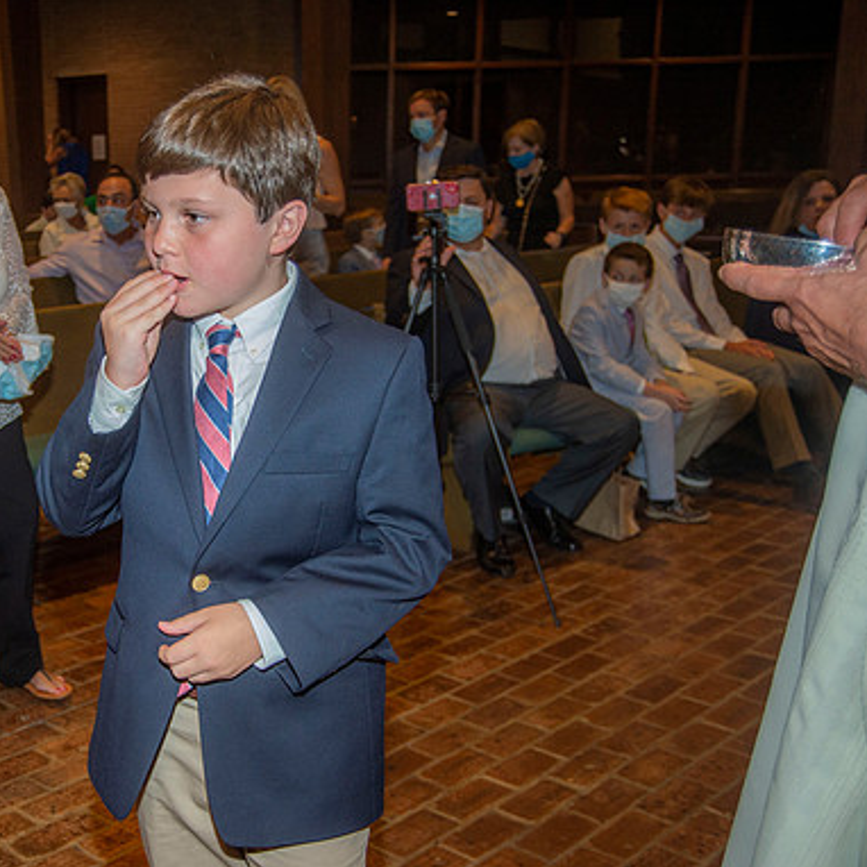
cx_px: 216
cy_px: 436
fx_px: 1388
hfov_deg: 34.0
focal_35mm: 49
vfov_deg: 34.7
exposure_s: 1/200
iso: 1600
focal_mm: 38
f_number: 5.6
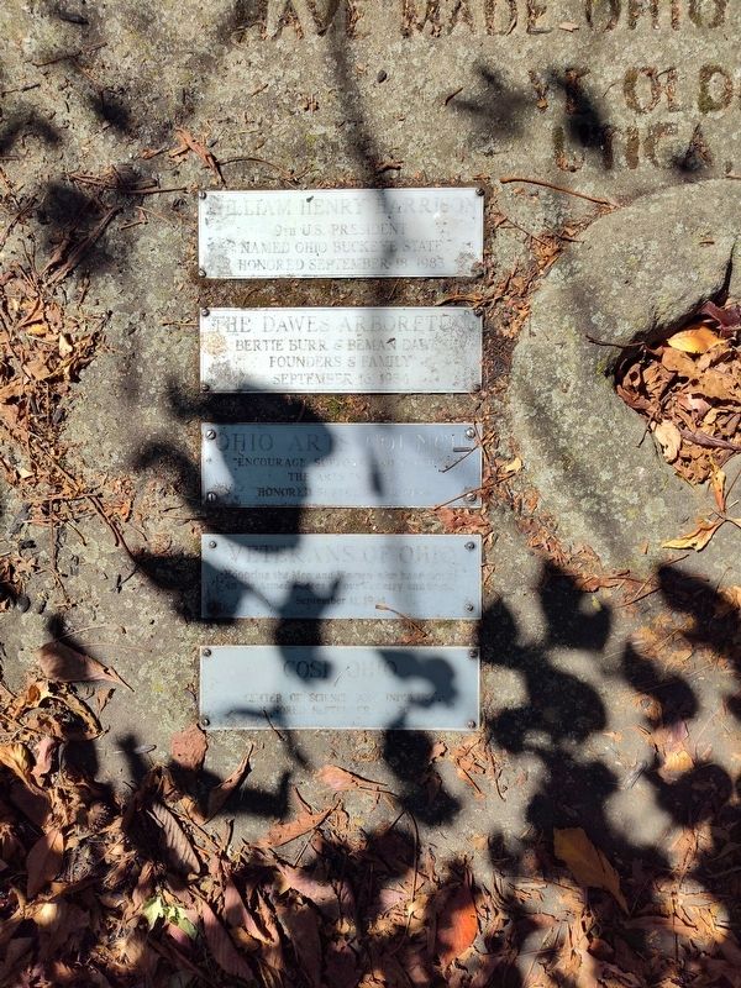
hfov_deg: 58.9
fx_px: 656
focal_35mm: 23
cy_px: 494
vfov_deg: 73.9
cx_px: 370
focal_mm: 5.56
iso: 100
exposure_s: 1/1800
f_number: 1.8
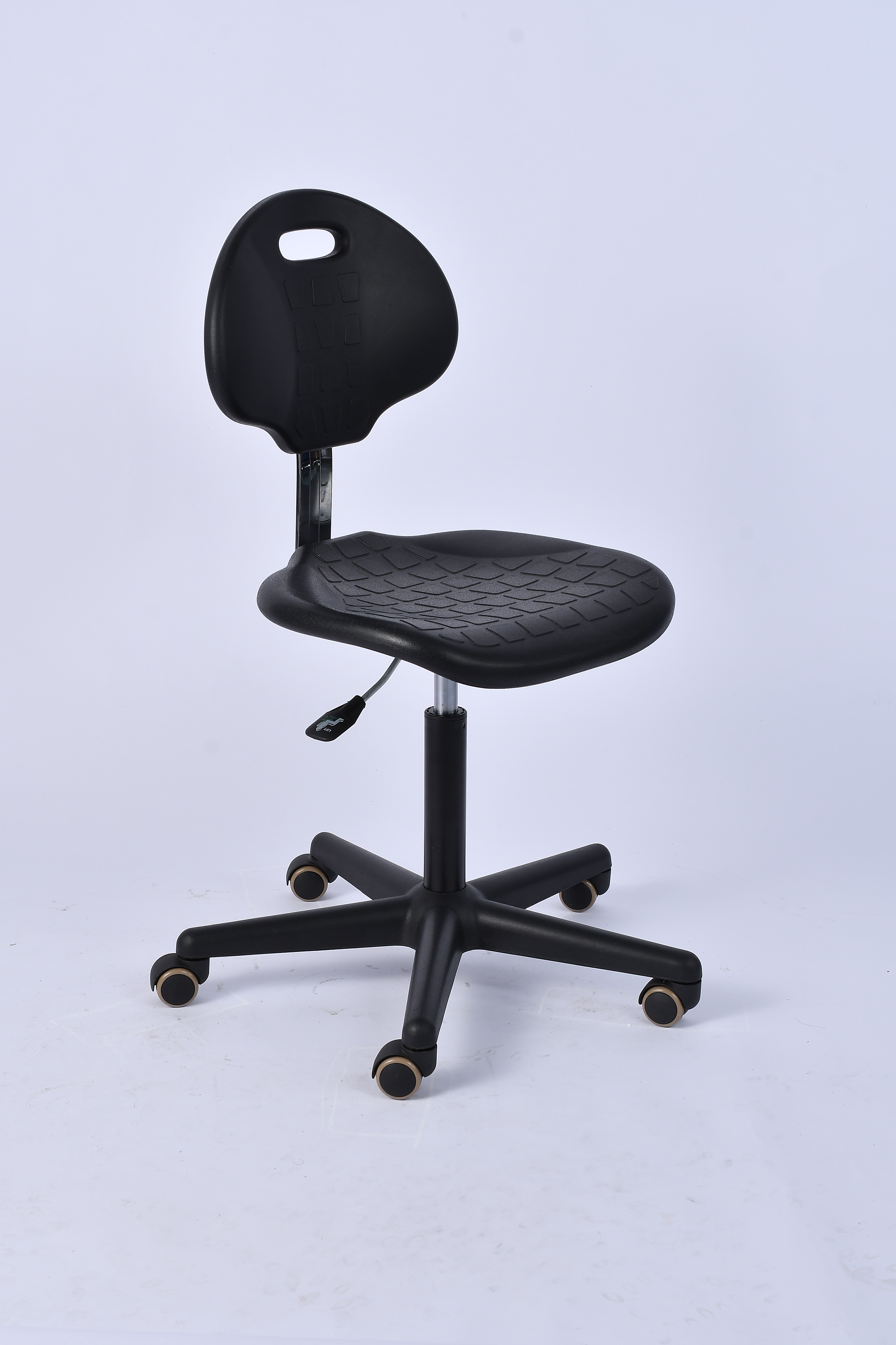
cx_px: 448
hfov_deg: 22.6
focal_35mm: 60
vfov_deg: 33.4
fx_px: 2240
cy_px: 672
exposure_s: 1/125
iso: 125
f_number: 10
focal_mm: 40
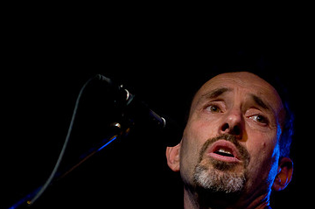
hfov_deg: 12.2
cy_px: 143
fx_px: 1477
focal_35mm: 169
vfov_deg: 8.1
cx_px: 150
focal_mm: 70
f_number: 2.8
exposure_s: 1/80
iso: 800
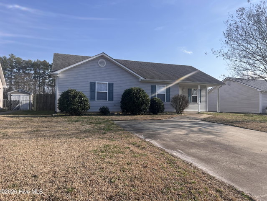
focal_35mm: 26
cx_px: 134
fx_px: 201
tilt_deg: +0.7
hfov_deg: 67.3
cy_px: 100
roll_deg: -1.2
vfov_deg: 53.1
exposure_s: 1/3571
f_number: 1.5
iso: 50
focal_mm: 5.7
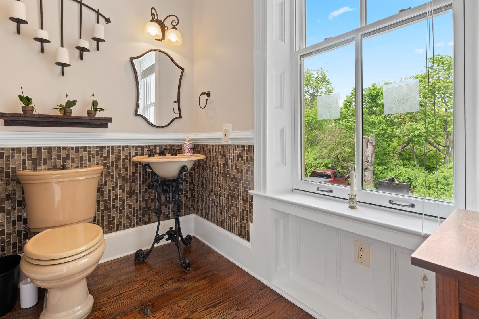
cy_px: 137
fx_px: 226
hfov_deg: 93.3
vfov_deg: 70.1
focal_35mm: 17
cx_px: 242
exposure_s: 1/30
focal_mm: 14
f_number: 8
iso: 800
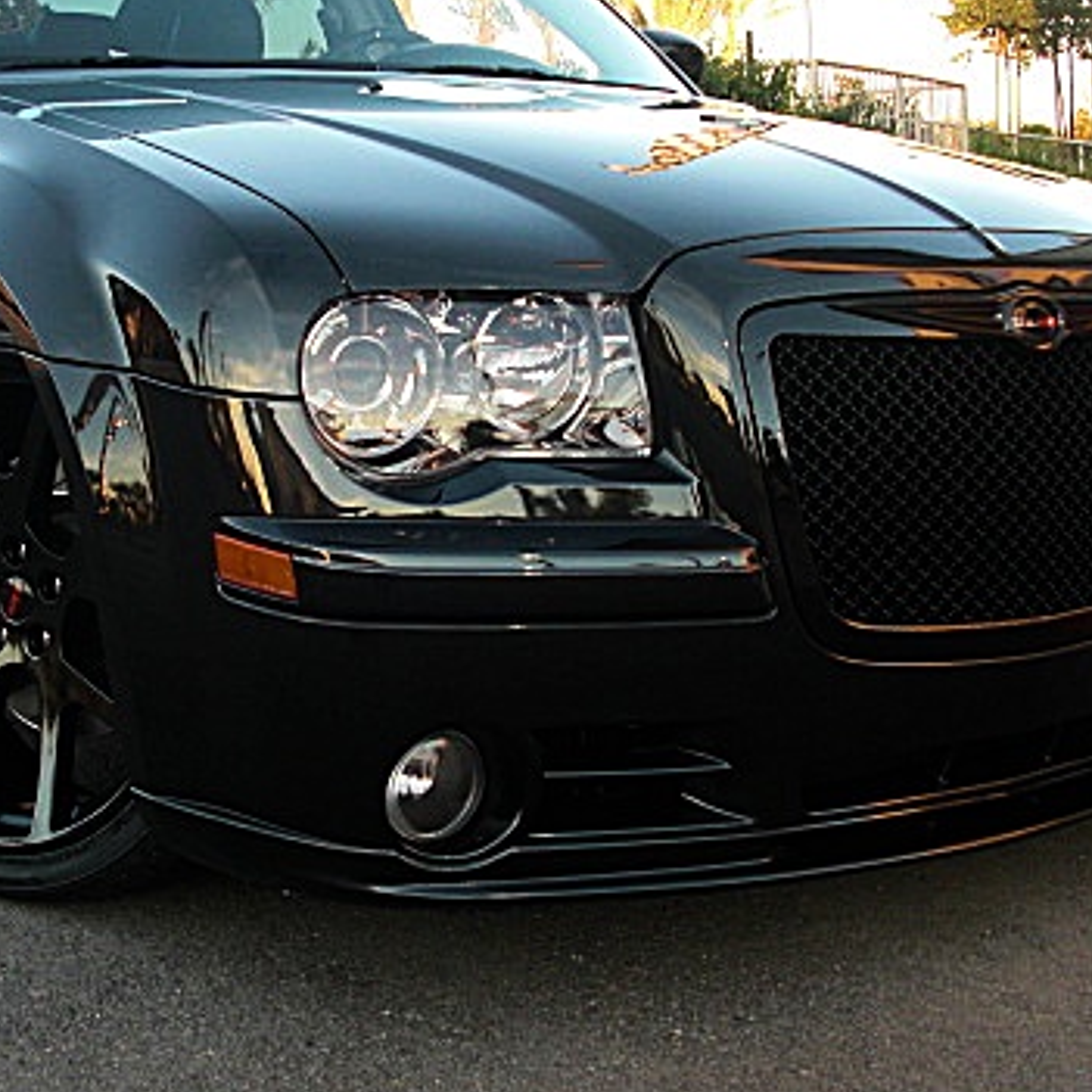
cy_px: 432
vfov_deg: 29.5
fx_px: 2070
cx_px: 429
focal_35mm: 58
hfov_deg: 29.5
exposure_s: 1/80
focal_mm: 6.3
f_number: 2.8
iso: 100
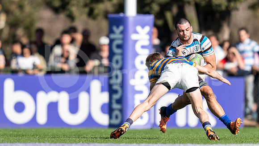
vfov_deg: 1.2
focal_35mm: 988
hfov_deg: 2.2
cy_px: 67
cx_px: 116
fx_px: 6785
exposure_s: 1/1250
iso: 100
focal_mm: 400
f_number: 2.8
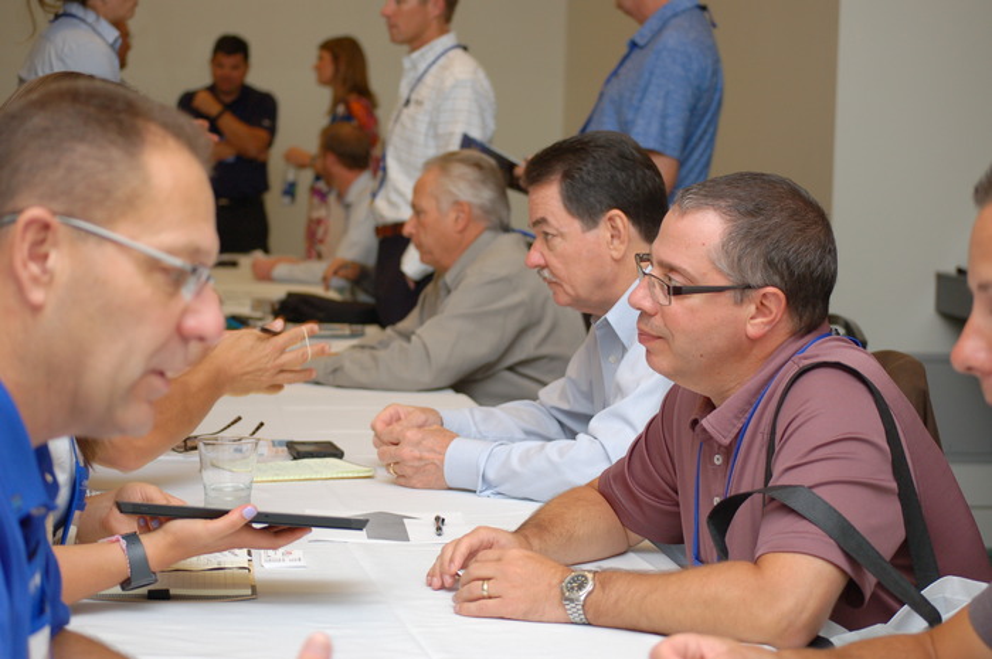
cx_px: 496
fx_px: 2271
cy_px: 330
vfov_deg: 16.5
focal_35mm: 82
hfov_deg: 24.6
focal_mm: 55
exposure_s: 1/60
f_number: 4
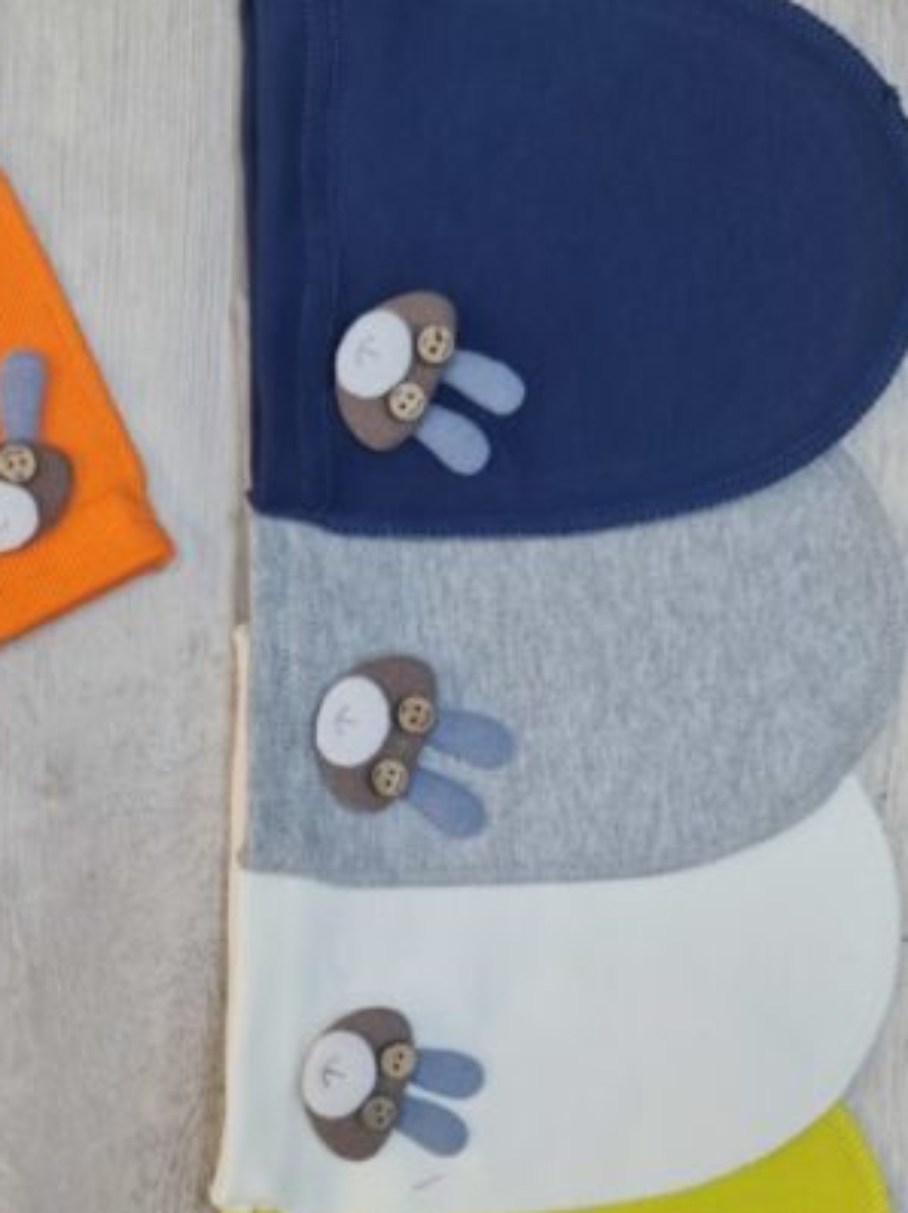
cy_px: 814
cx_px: 175
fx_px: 1541
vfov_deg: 42.4
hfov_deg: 31.9
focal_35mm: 44
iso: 125
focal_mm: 7
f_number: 1.8
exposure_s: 1/100
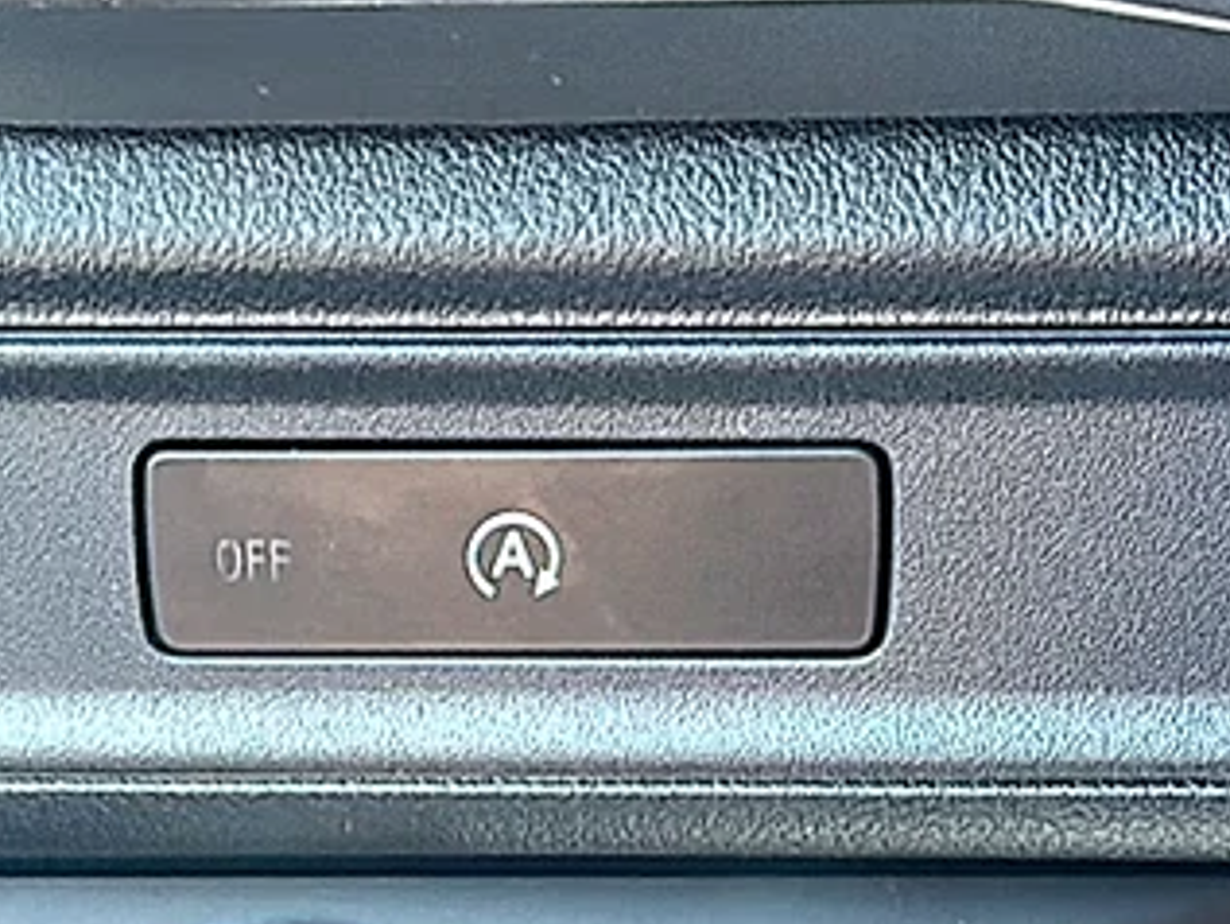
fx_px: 3377
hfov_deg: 20.6
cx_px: 520
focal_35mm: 95
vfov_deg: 15.3
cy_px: 938
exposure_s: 1/50
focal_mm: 6.86
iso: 125
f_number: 1.78
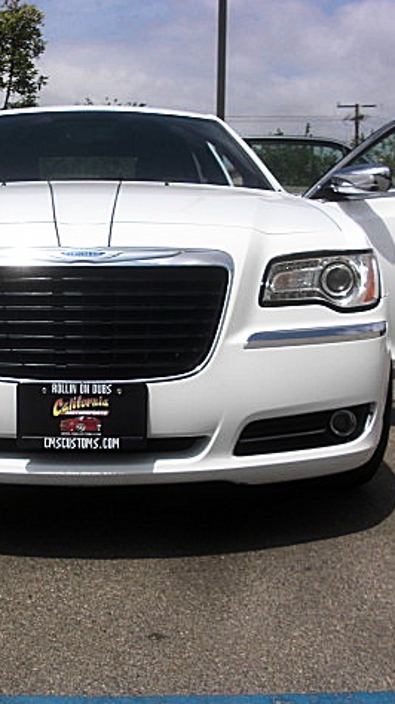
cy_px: 353
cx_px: 94
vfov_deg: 39.2
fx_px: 989
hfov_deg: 22.4
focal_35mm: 53
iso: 50
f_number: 7.9
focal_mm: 6.3
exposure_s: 1/250
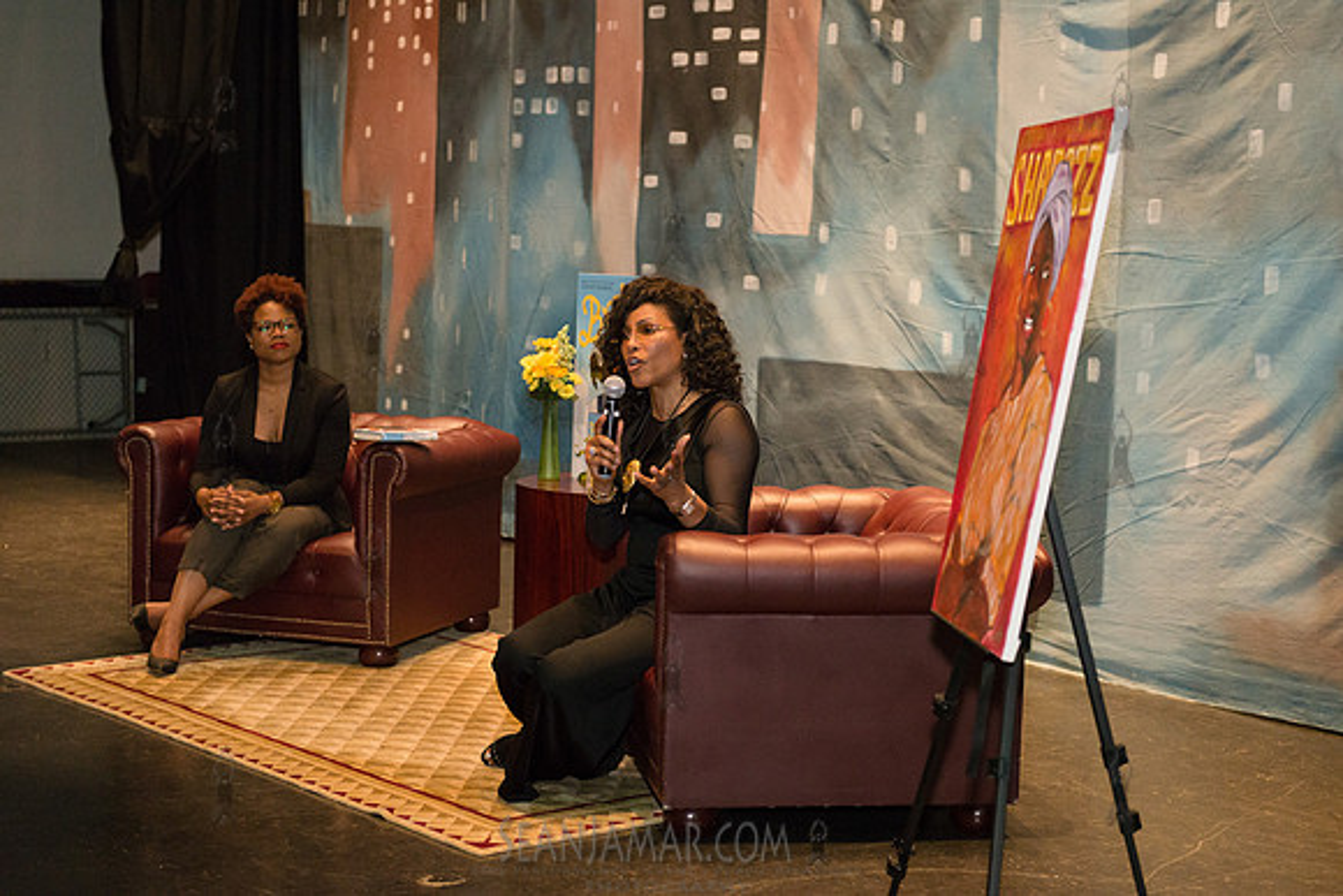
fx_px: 2313
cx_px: 672
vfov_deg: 21.9
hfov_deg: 32.4
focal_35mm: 62
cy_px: 448
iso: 3200
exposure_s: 1/400
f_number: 3.2
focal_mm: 62
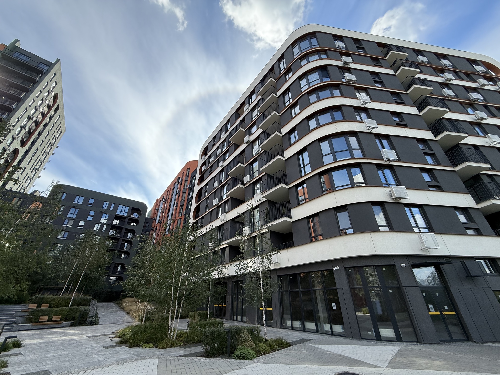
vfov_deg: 85.7
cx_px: 250
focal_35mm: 14
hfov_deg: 102.1
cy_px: 188
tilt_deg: +30.2
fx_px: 202
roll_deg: +0.0
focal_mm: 2.22
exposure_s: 1/1235
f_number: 2.2
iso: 64
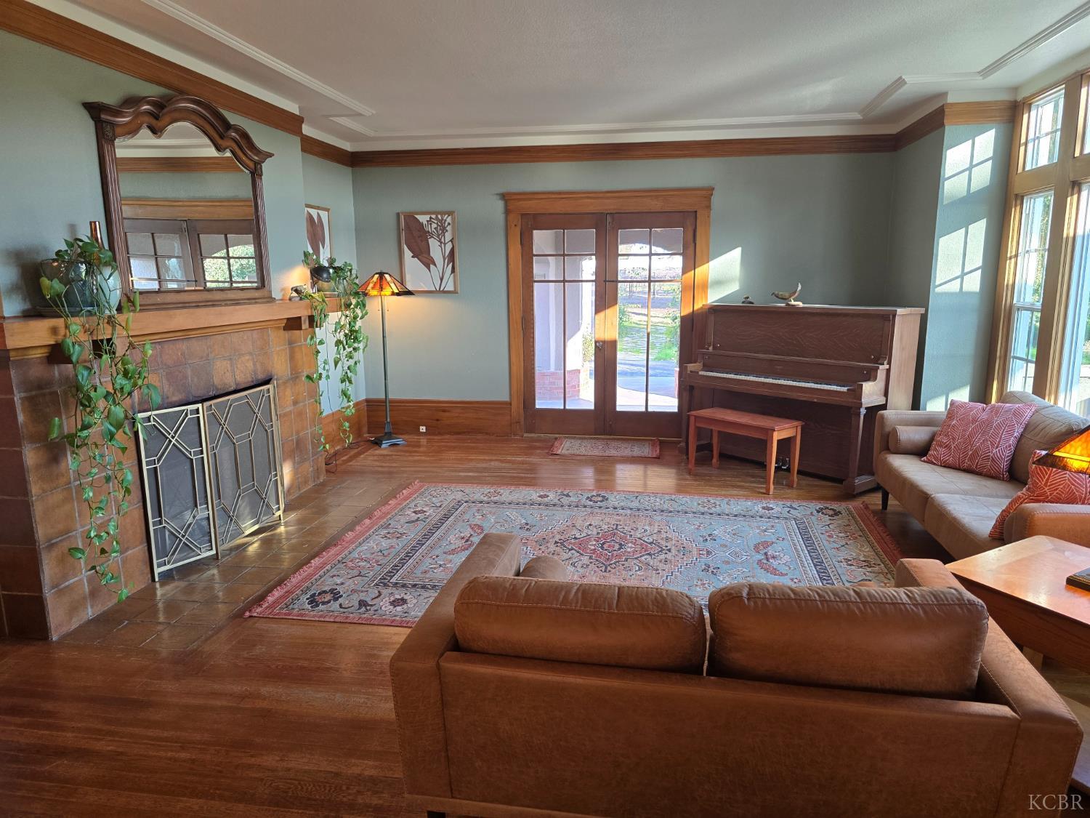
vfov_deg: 58.9
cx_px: 545
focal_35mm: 23
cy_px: 409
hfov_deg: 73.9
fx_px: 724
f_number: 1.7
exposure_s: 1/120
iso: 125
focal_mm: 6.3
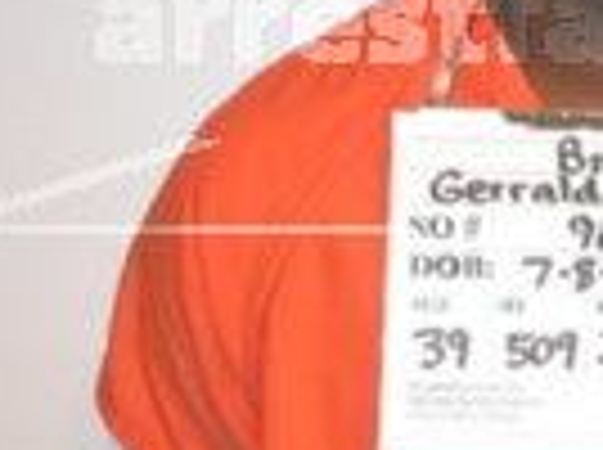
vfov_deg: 10.3
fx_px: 2469
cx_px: 605
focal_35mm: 142
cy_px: 11
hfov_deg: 13.7
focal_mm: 11.5
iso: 100
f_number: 3
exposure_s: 1/60.3
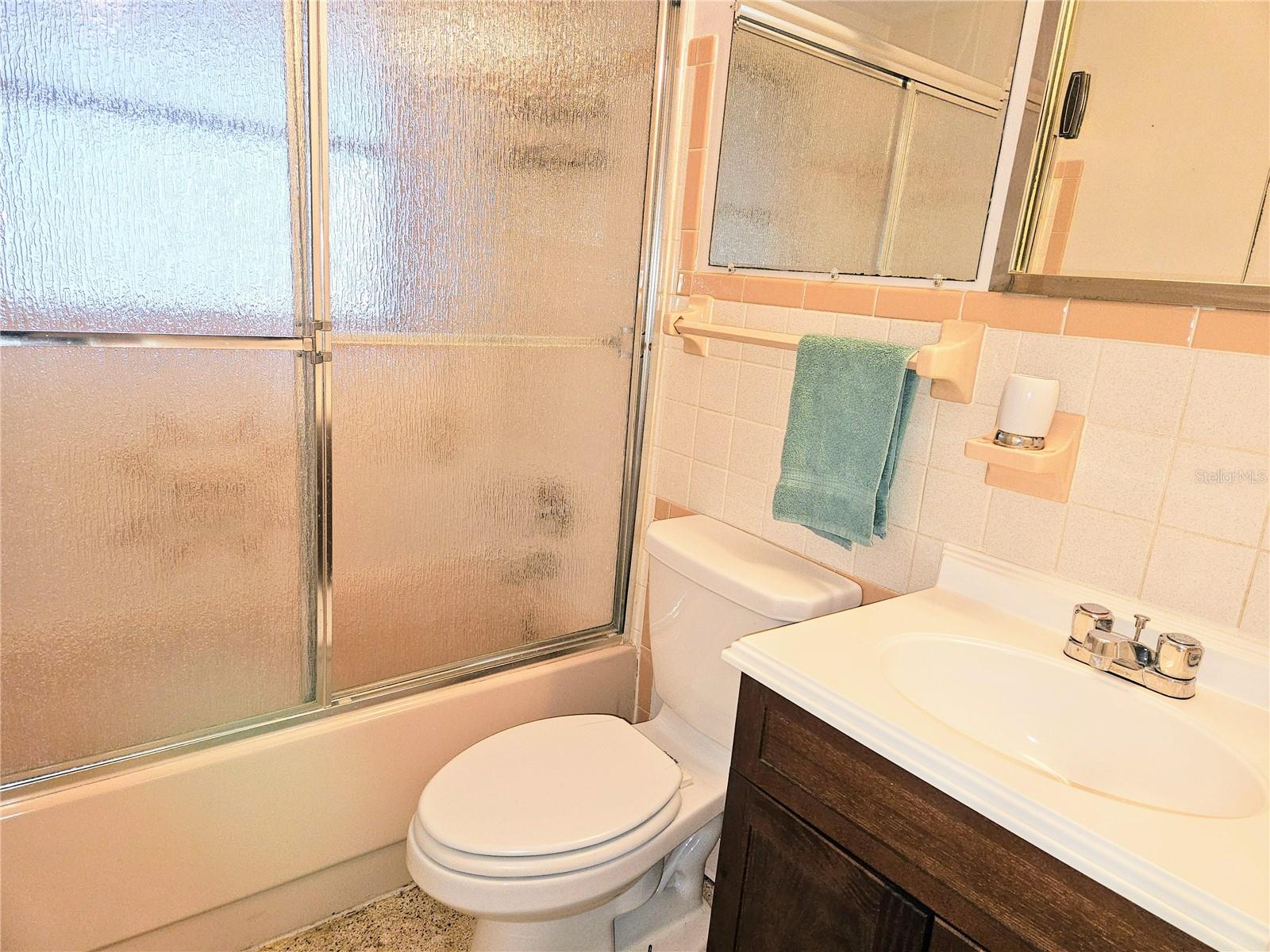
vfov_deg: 58.9
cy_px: 476
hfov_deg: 73.9
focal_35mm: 23
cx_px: 635
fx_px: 844
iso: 125
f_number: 1.8
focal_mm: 5.4
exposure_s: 1/60
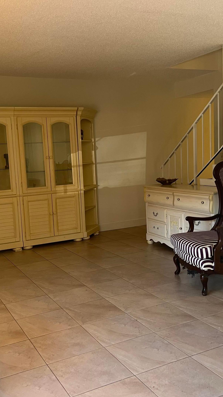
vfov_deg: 52.8
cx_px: 107
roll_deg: +2.9
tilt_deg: -6.4
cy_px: 199
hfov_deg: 31.2
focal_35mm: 38
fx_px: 399
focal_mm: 5.7
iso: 100
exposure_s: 1/60
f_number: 1.5
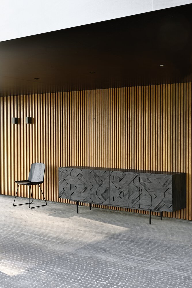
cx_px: 96
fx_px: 400
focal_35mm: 50
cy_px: 144
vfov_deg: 39.6
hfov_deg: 27.0
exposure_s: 1/5
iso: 125
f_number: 13
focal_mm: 50
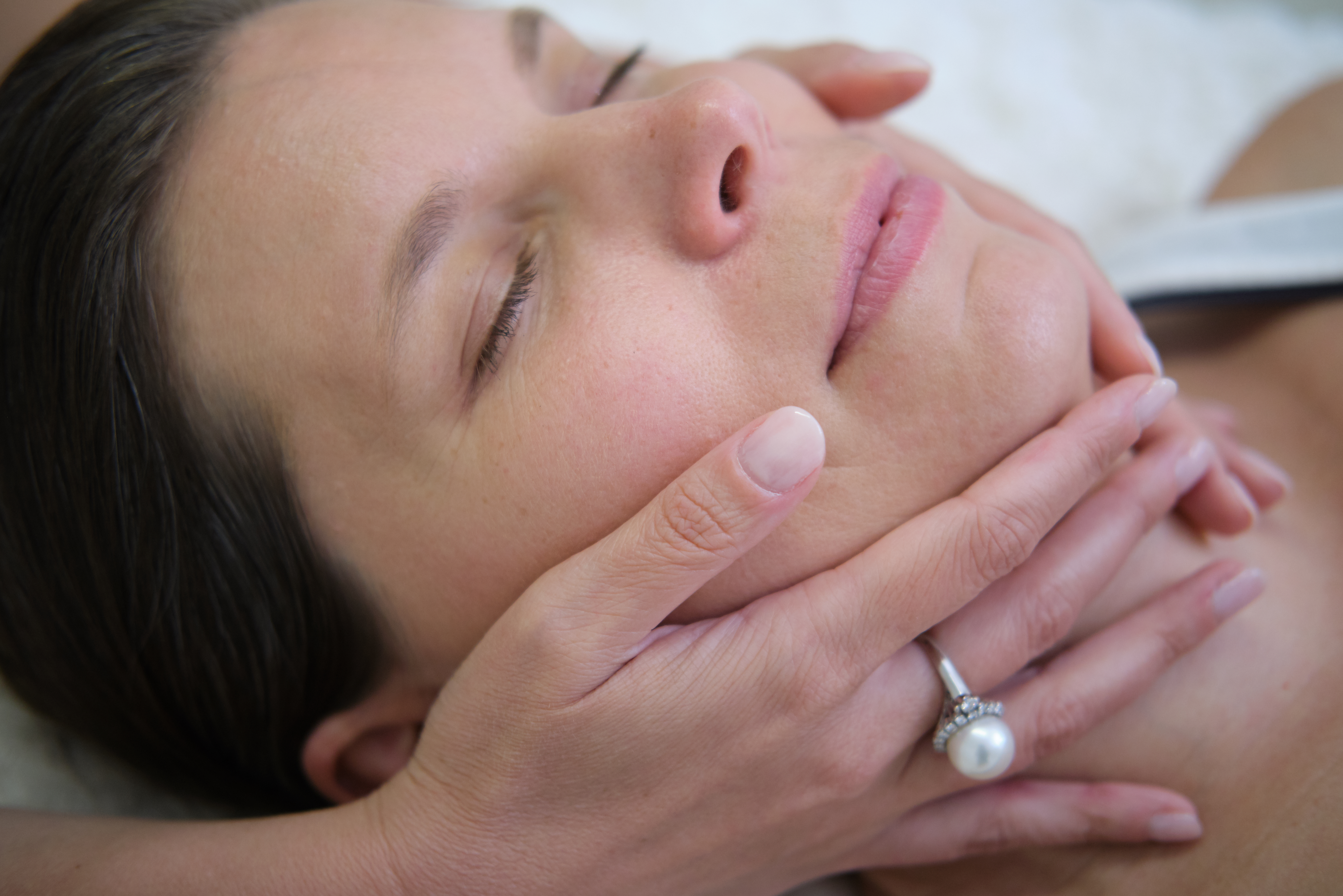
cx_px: 672
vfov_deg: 25.5
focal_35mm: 53
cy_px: 448
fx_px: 1977
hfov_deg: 37.5
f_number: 2
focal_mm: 35
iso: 500
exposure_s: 1/250
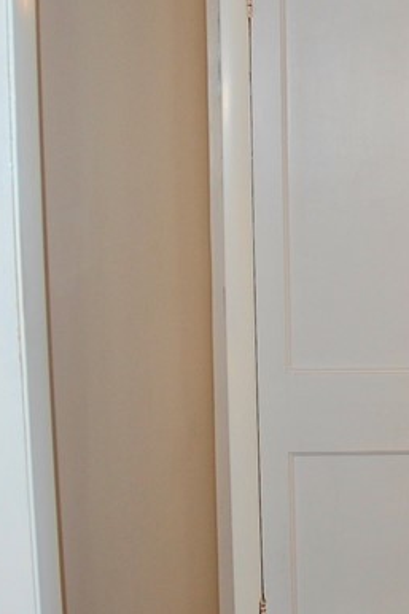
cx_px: 400
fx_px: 1296
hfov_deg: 17.5
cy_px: 273
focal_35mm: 76
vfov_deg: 26.6
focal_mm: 18
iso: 400
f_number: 4
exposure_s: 1/60
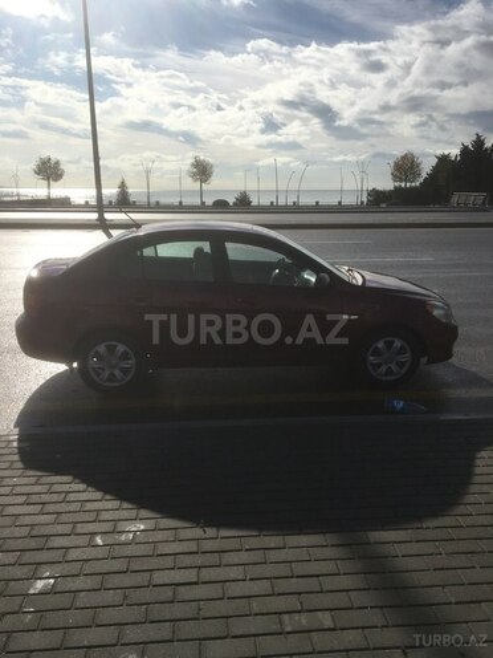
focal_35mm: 29
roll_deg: +0.5
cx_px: 246
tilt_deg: -12.9
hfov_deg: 48.2
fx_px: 551
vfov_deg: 61.7
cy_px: 329
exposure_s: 1/6993
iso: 25
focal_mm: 4.15
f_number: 2.2
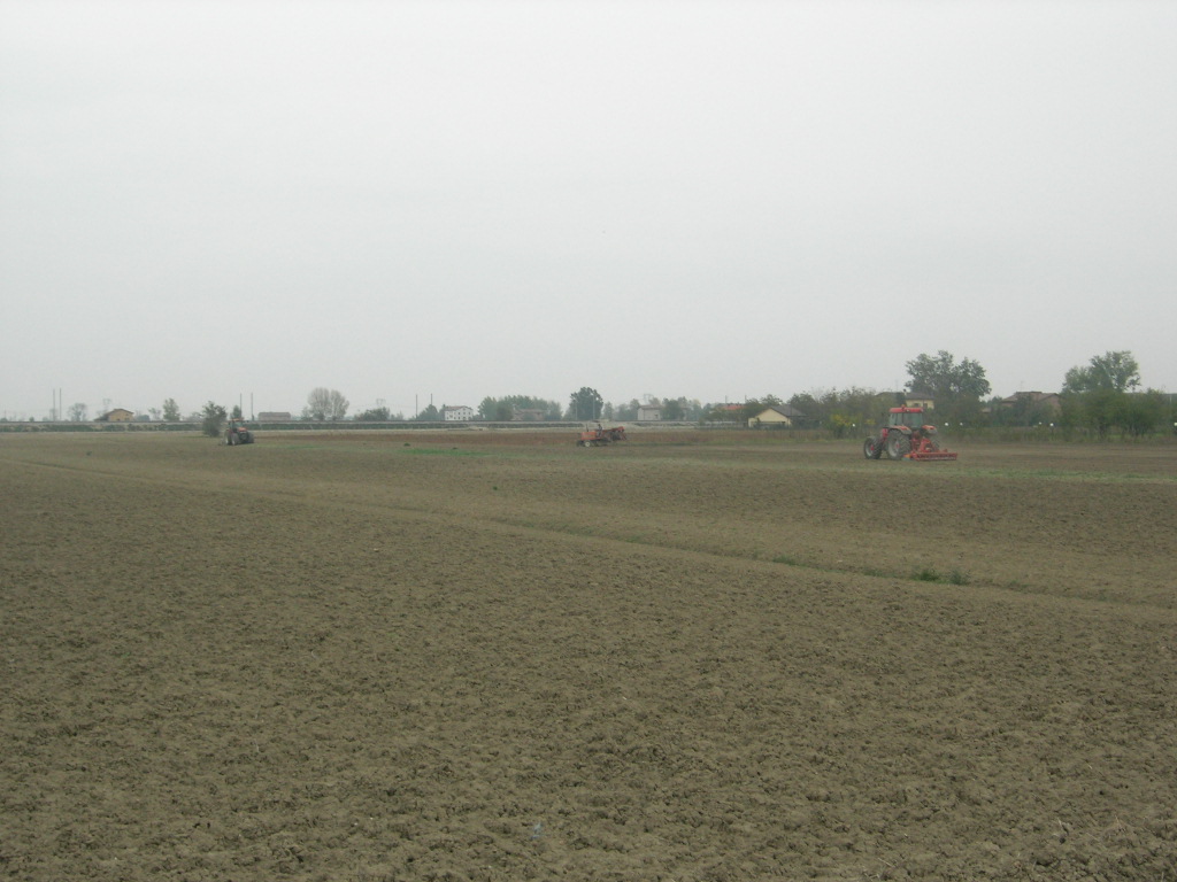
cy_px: 441
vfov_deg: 28.6
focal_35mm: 51
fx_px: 1734
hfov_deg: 37.5
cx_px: 588
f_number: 5.4
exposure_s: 1/117
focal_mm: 10.6
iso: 100
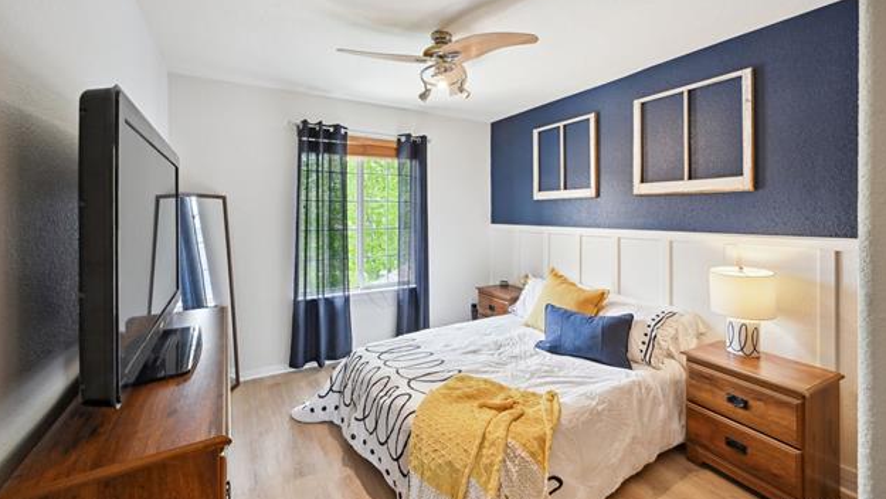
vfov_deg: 70.3
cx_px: 439
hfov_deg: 103.0
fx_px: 353
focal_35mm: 15
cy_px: 221
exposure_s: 1/15
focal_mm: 14
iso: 400
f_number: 9
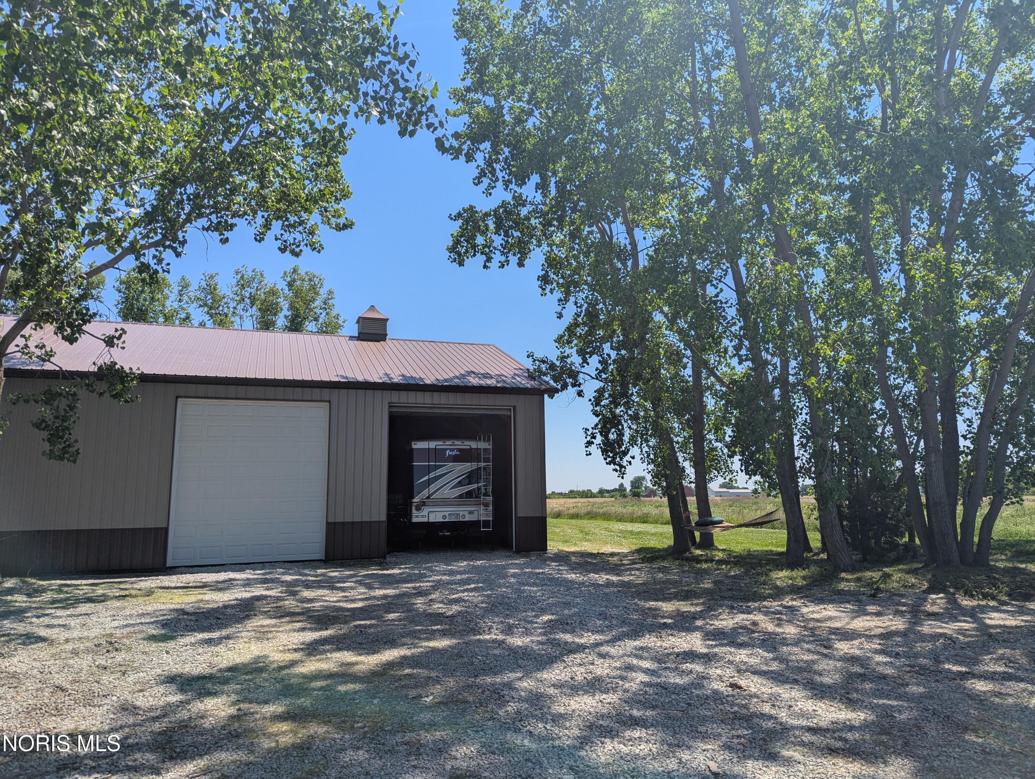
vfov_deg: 56.9
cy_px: 390
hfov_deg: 71.5
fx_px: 719
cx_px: 518
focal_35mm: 24
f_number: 1.85
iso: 45
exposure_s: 1/2217
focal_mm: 6.81
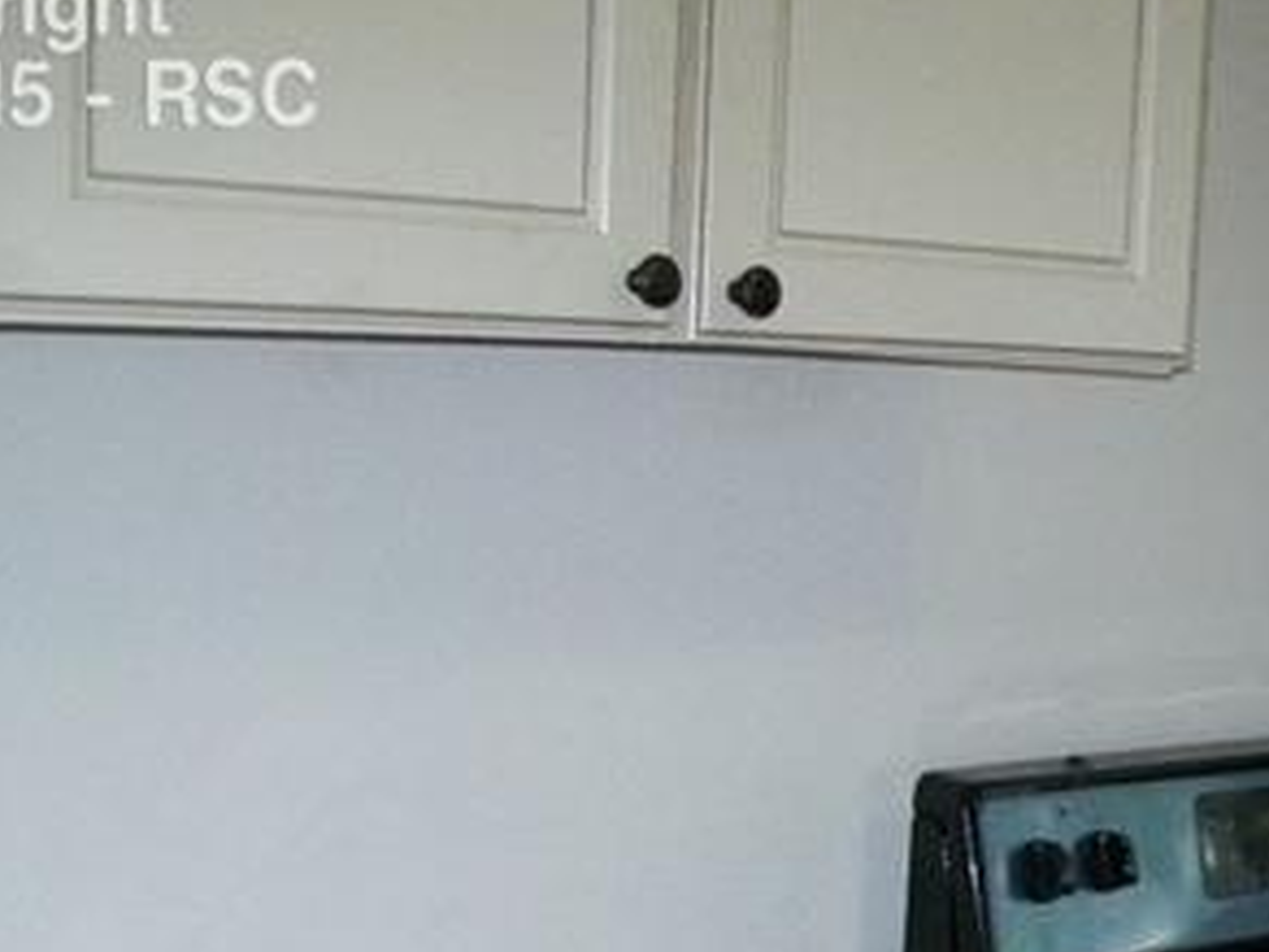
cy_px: 1000
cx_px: 1165
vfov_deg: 18.1
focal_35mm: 79
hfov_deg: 24.0
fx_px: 2896
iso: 160
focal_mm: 6
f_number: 2.7
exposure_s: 1/60
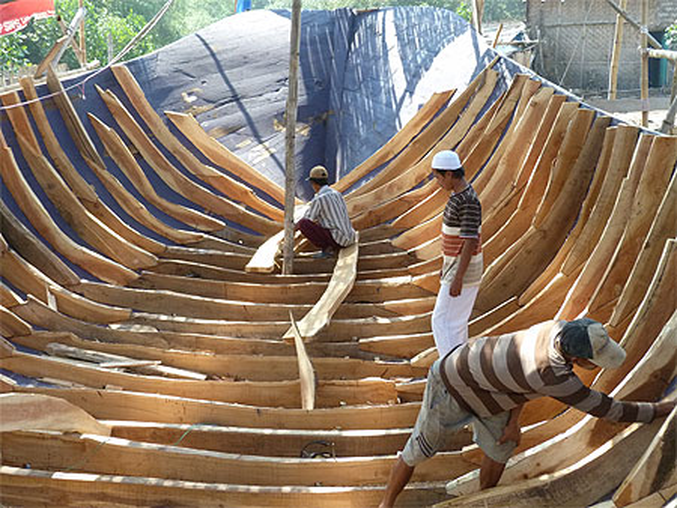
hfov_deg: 40.4
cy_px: 254
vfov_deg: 30.9
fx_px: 920
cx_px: 338
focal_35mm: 47
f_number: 3.2
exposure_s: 1/500
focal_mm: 8.5
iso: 320
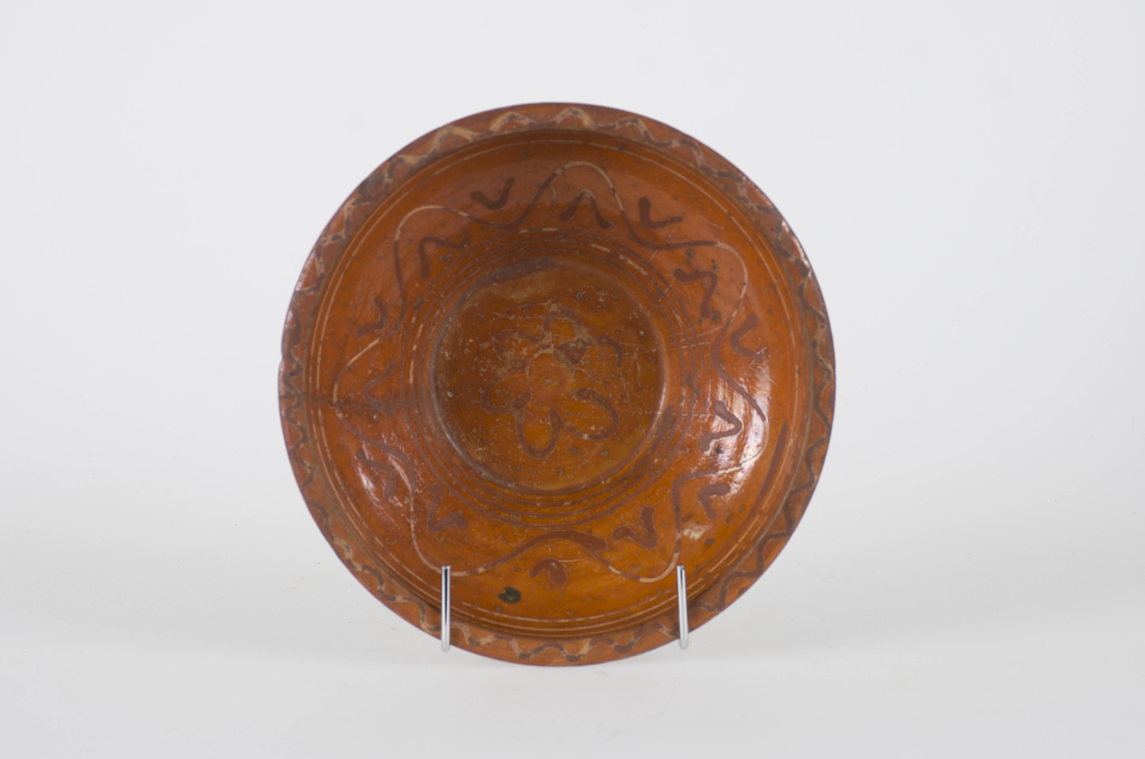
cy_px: 380
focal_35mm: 135
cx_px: 572
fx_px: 4285
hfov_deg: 15.2
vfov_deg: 10.1
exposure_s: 1/160
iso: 160
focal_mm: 90
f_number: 9
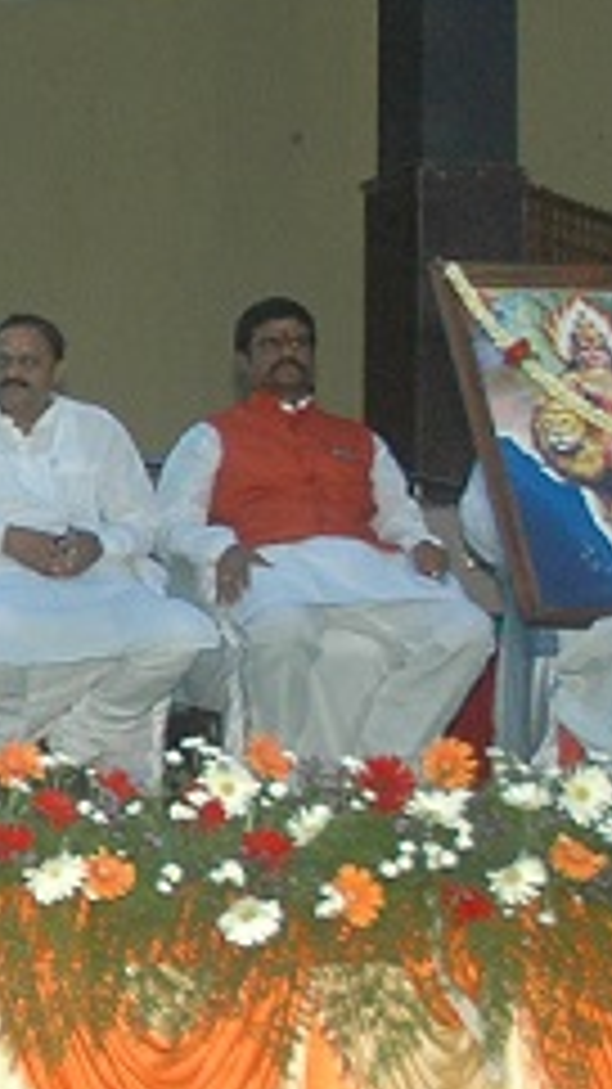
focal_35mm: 114
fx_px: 3291
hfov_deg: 9.2
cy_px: 650
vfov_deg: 18.8
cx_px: -972
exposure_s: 1/250
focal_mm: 22
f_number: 4.5
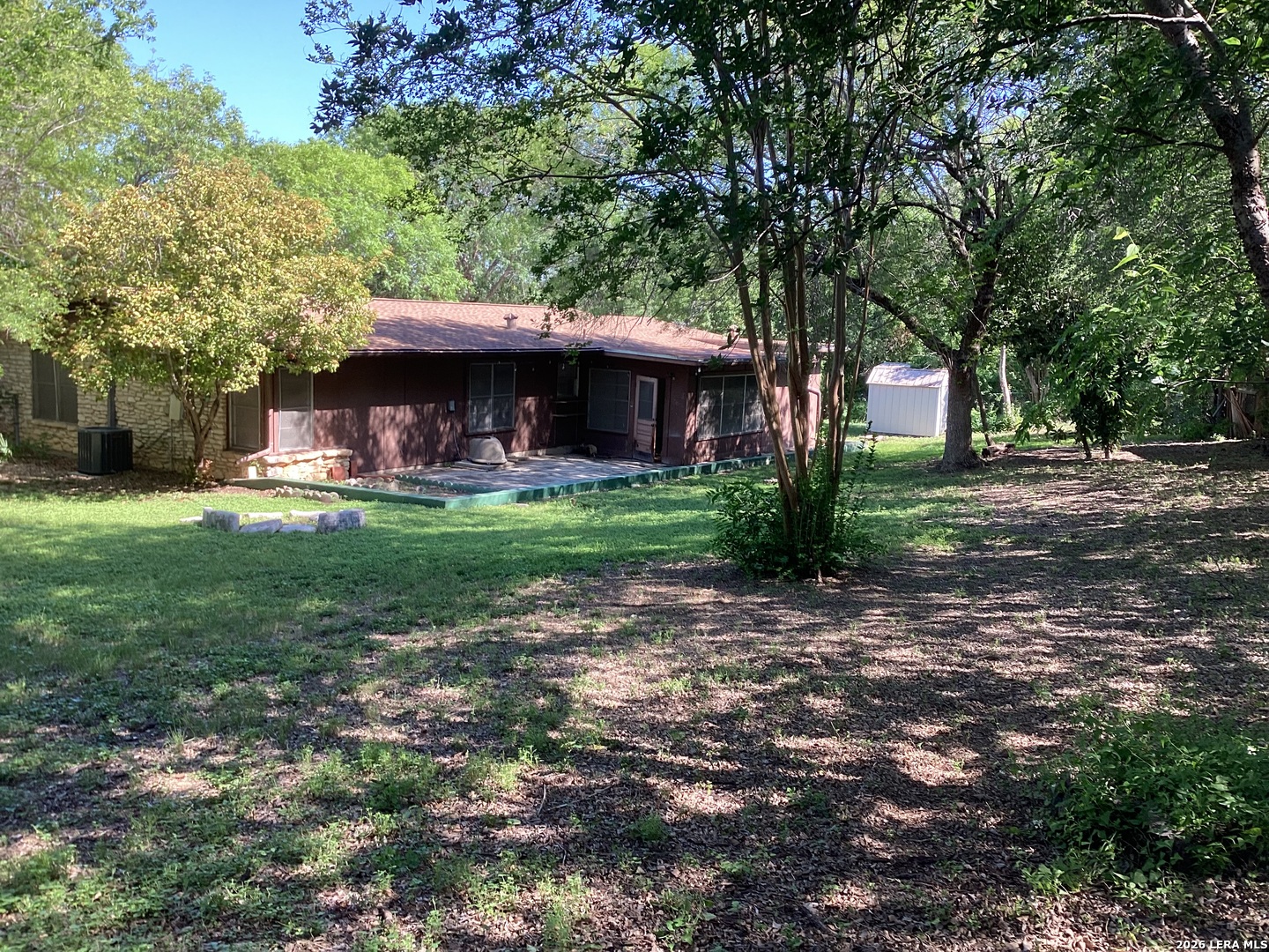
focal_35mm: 31
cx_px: 634
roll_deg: -3.4
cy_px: 476
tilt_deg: -11.0
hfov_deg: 58.4
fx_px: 1136
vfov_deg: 45.4
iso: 25
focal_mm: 3.3
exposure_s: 1/107
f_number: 2.4
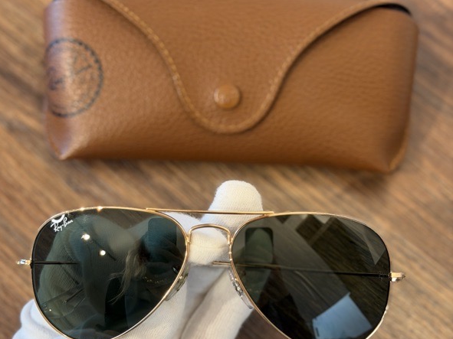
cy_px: 207
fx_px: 850
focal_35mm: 65
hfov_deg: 29.8
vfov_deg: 22.5
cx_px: 224
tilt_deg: -72.8
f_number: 1.78
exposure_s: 1/60
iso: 200
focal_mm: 6.76
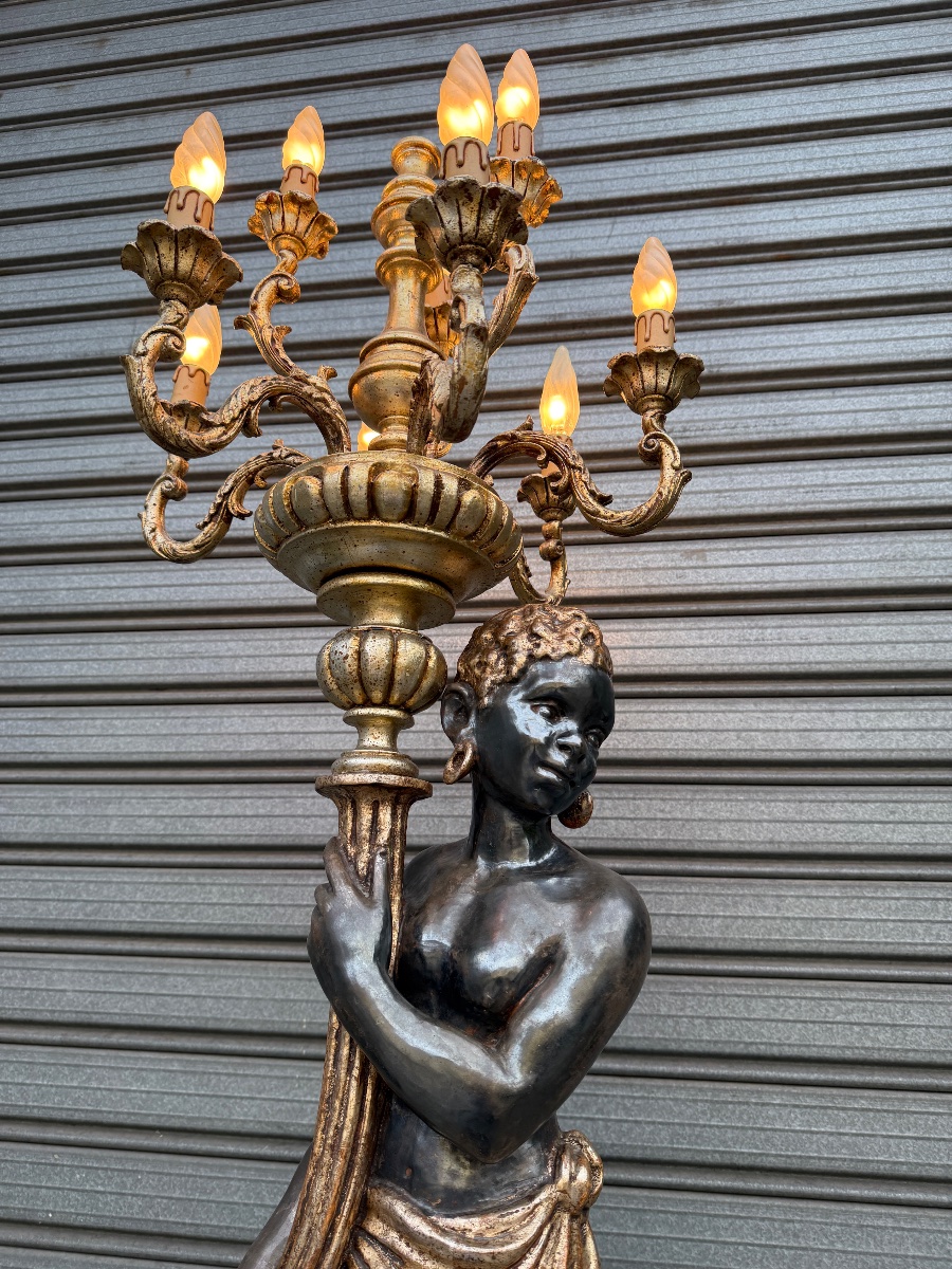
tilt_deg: +18.2
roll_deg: -1.5
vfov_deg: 71.6
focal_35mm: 24
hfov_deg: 56.8
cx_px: 476
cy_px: 634
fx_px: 880
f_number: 1.78
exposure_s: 1/274
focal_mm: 6.76
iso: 100
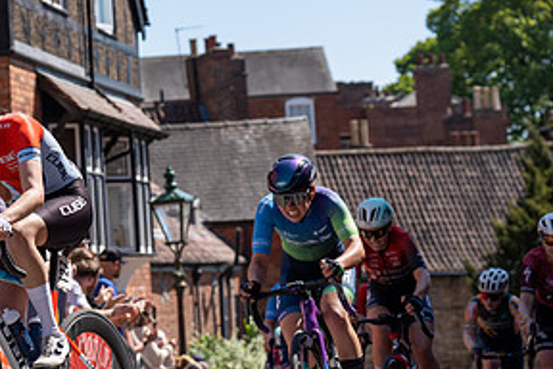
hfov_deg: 14.4
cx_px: 25
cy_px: 157
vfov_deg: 9.7
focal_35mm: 141
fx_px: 2166
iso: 100
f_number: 4
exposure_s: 1/1600
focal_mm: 70
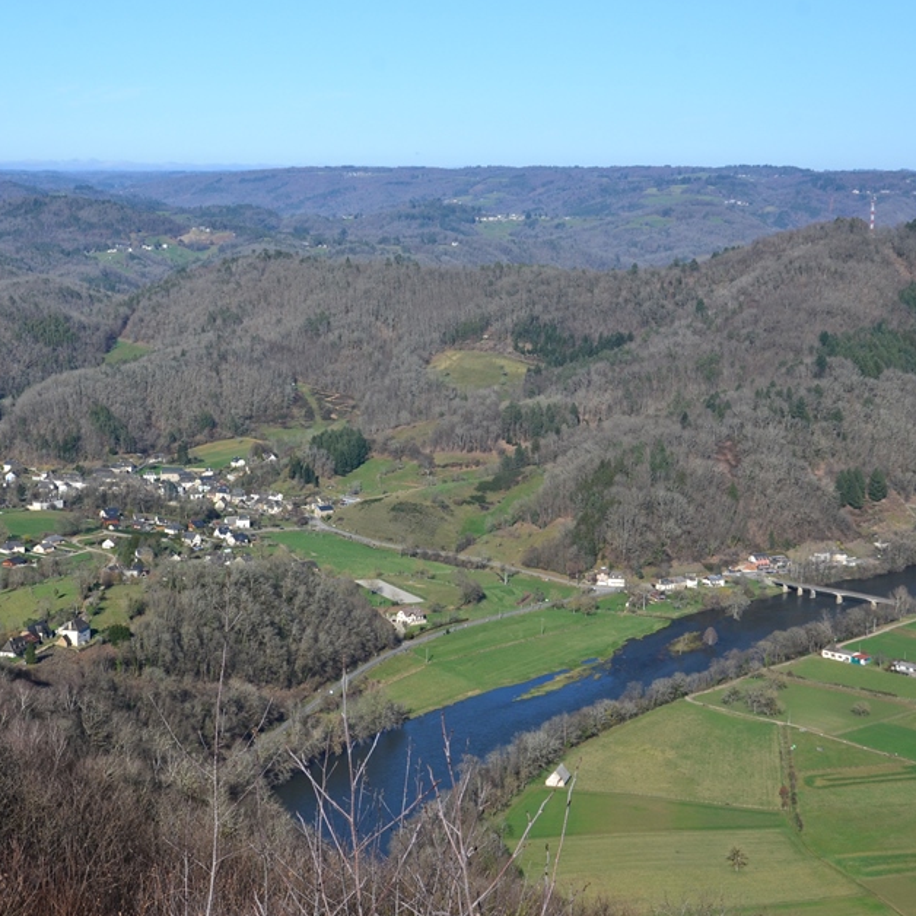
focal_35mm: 65
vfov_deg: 26.5
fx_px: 1946
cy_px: 482
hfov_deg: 26.4
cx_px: 317
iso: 400
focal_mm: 32
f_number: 11
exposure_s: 1/400
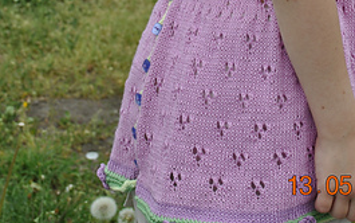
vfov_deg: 9.5
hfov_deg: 15.7
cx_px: 245
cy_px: -153
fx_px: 1288
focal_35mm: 133
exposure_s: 1/200
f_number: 7.1
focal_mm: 36
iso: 100
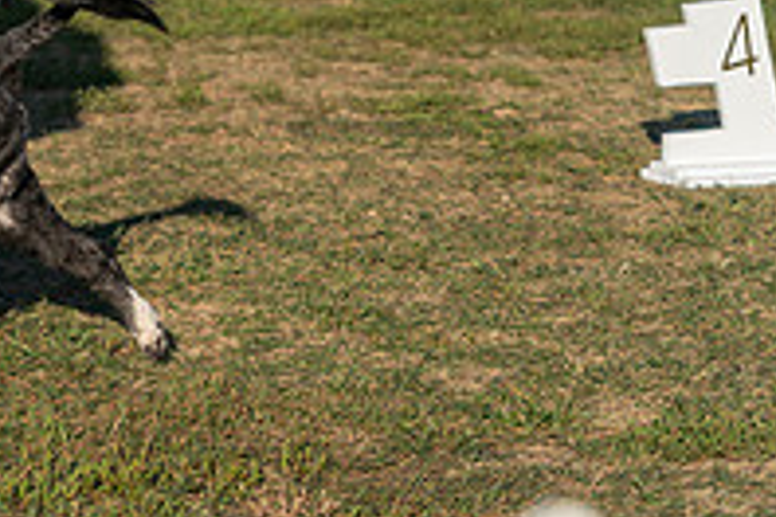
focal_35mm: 220
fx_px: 4742
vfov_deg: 6.2
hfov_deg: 9.1
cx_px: -329
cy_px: -206
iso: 100
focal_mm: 75
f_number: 4.5
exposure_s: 1/1250
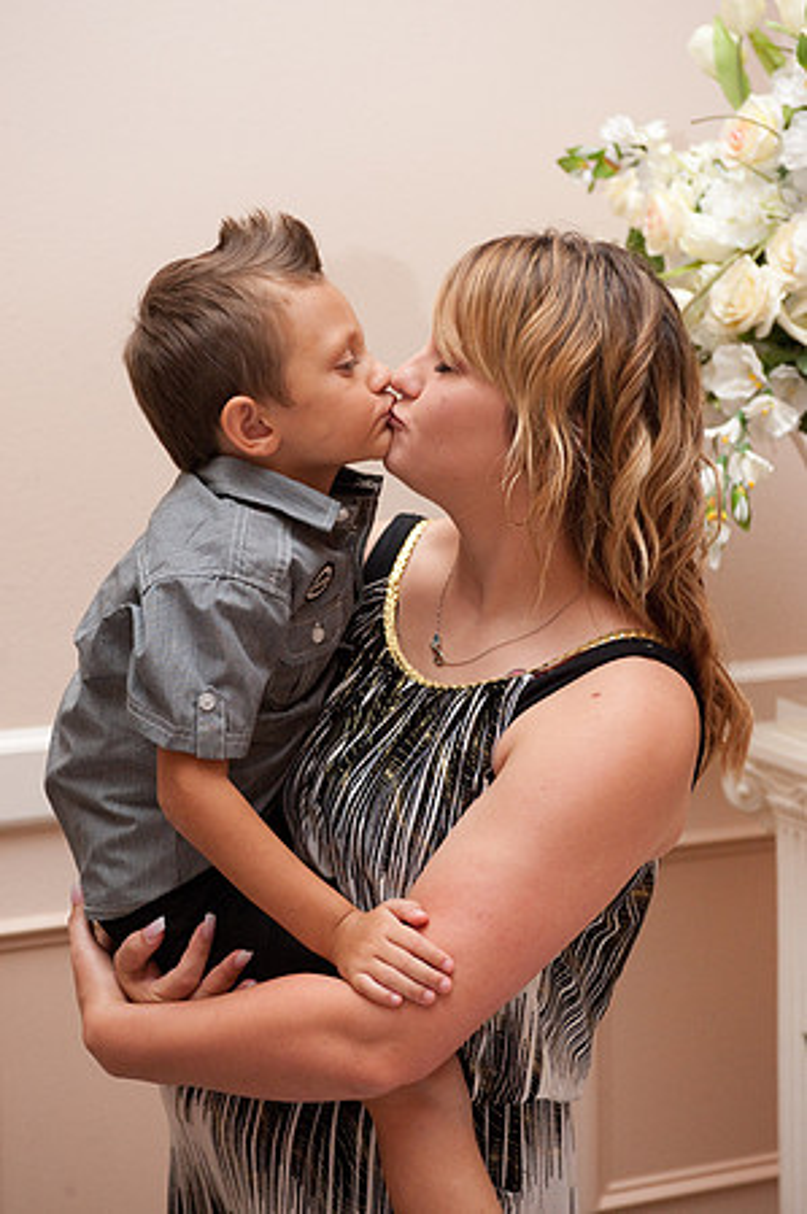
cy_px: 607
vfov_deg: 31.0
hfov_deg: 20.9
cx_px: 404
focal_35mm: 65
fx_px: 2191
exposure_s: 1/160
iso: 3200
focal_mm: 65
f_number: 5
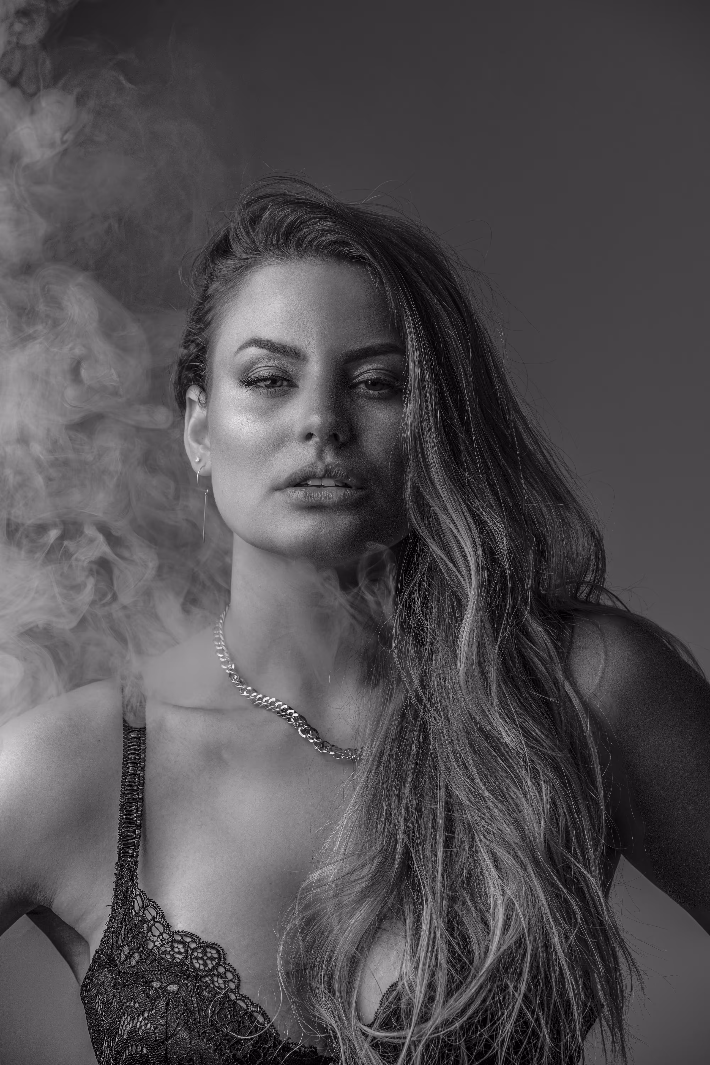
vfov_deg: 13.2
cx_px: 355
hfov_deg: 8.9
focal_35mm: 155
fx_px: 4585
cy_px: 532
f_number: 8
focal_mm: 155
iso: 100
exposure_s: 1/500
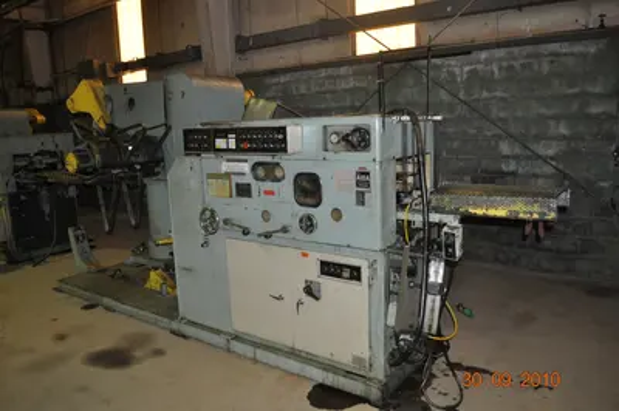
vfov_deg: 47.9
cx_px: 310
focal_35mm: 27
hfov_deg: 67.4
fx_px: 464
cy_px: 206
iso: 800
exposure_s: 1/60
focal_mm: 18
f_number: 3.5
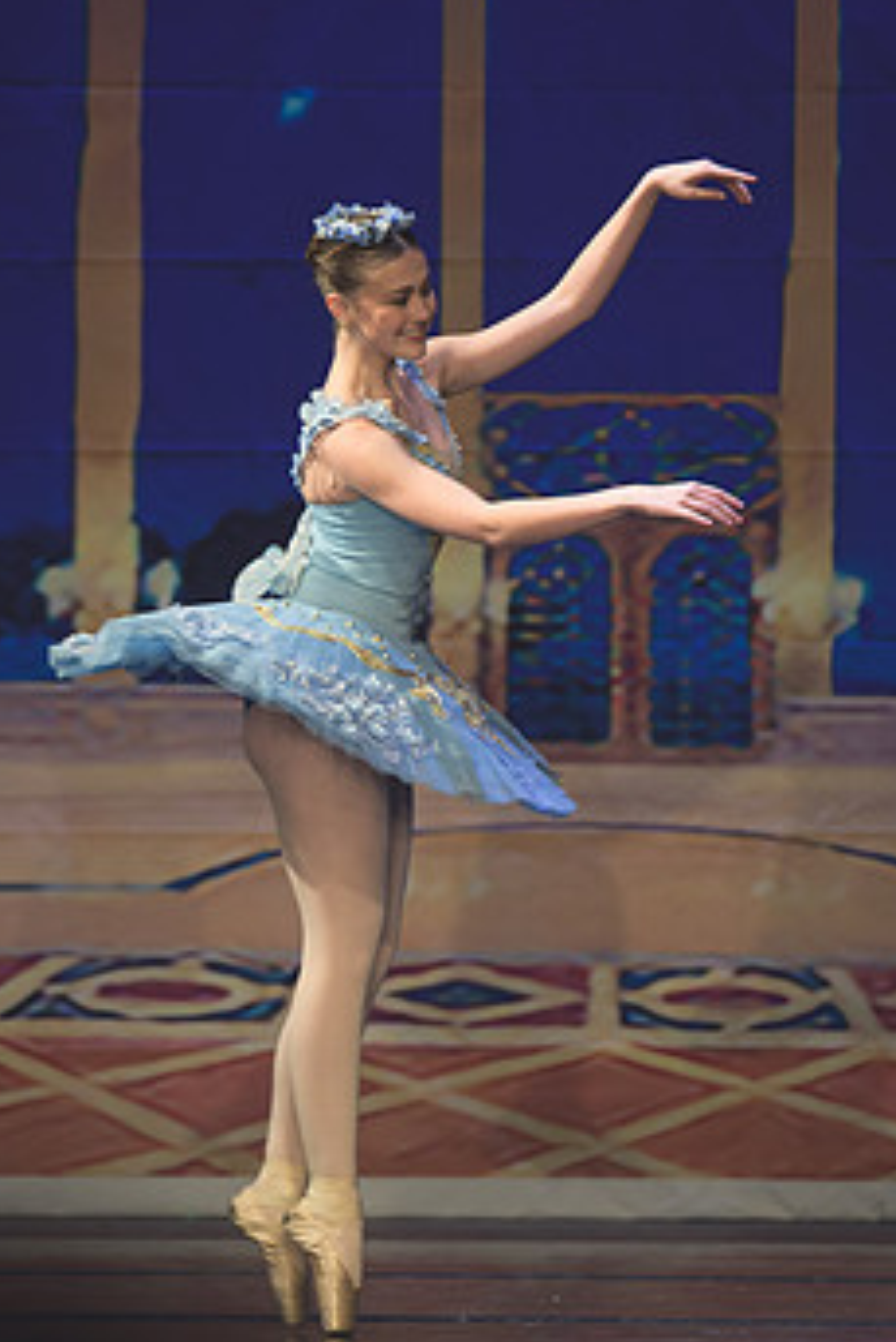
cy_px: 730
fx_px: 18721
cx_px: 392
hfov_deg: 2.7
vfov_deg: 4.1
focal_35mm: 502
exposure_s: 1/320
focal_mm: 200
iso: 560
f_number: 2.8
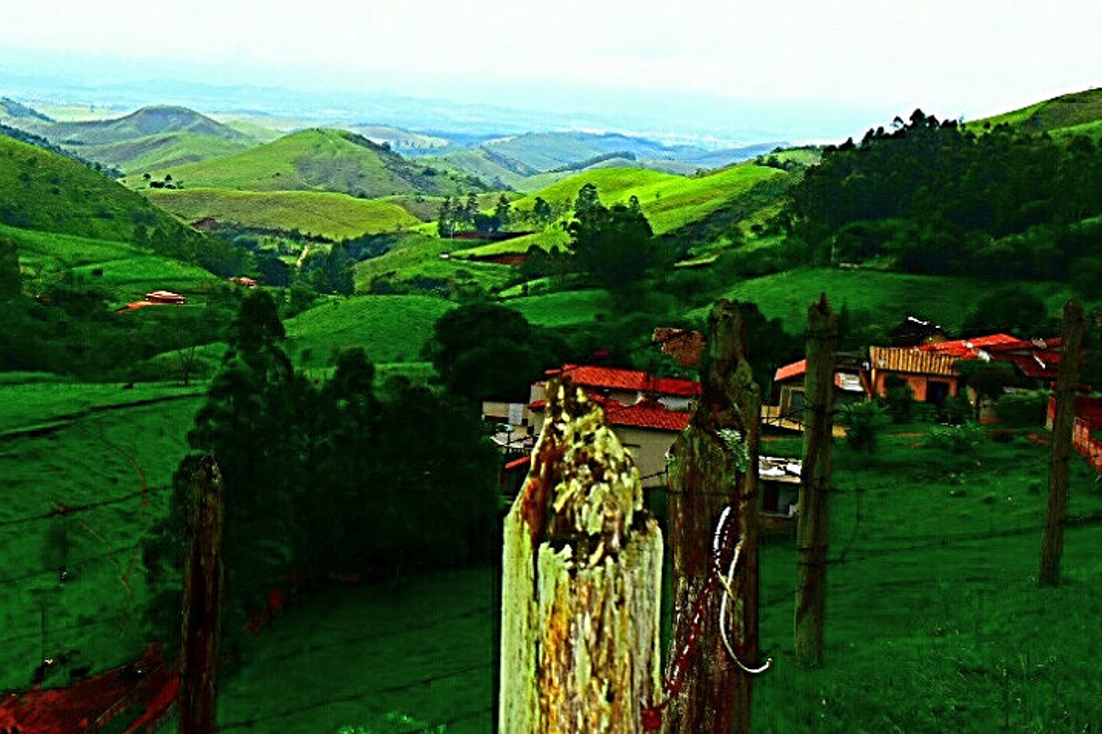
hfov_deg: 25.3
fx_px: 2360
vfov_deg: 17.5
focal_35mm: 77
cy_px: 145
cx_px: 57
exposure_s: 1/200
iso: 100
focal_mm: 23
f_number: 9
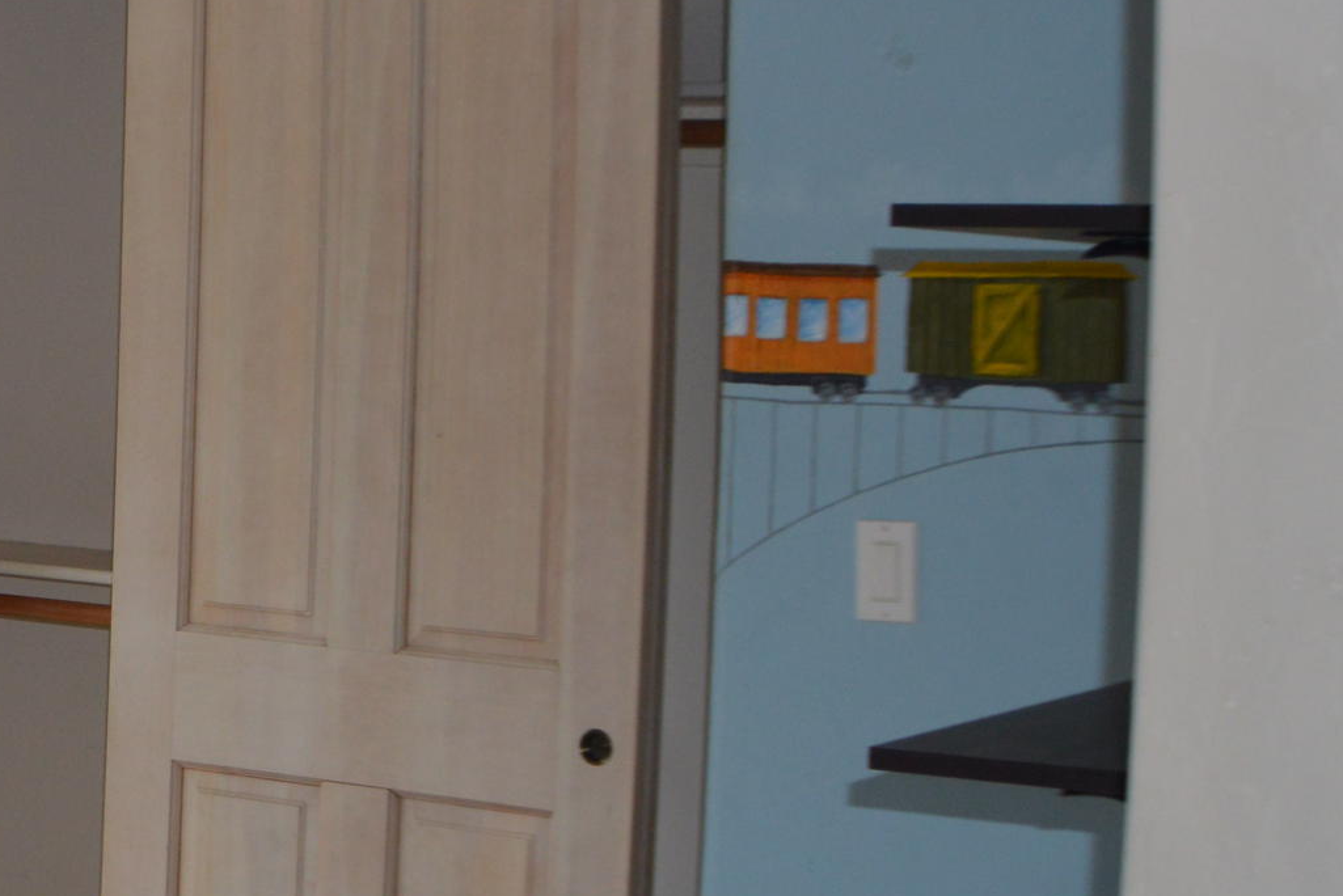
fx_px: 4254
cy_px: 261
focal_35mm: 114
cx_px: -609
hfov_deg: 16.5
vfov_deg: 12.0
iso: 400
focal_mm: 26
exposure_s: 1/125
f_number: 4
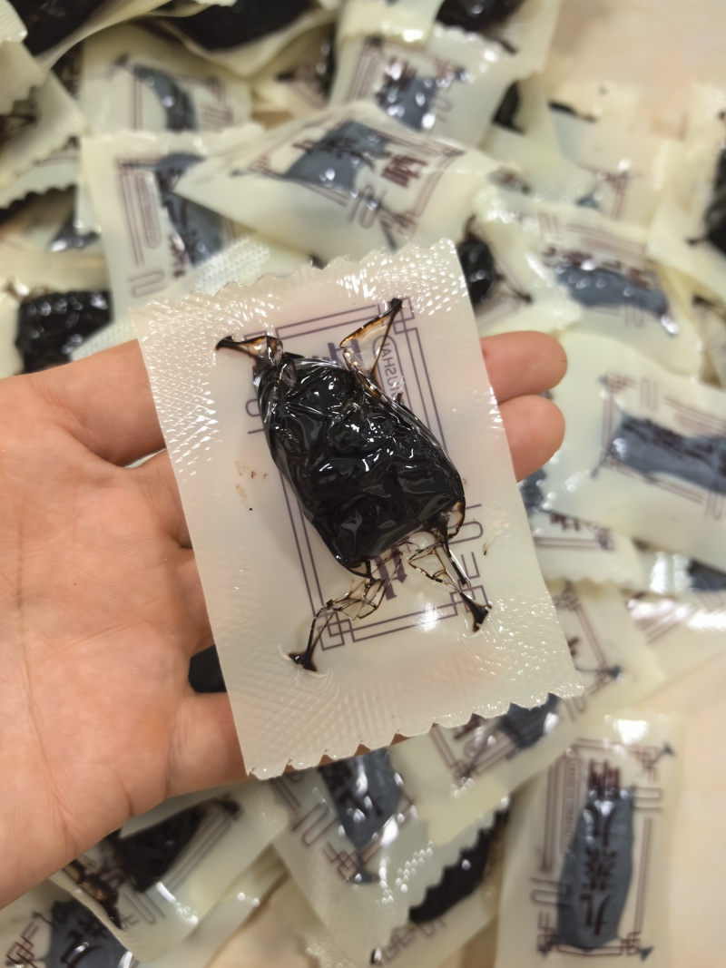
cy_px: 484
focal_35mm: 24
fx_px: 671
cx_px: 363
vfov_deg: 71.6
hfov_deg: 56.8
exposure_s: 1/50
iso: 200
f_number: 2
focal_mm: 5.75
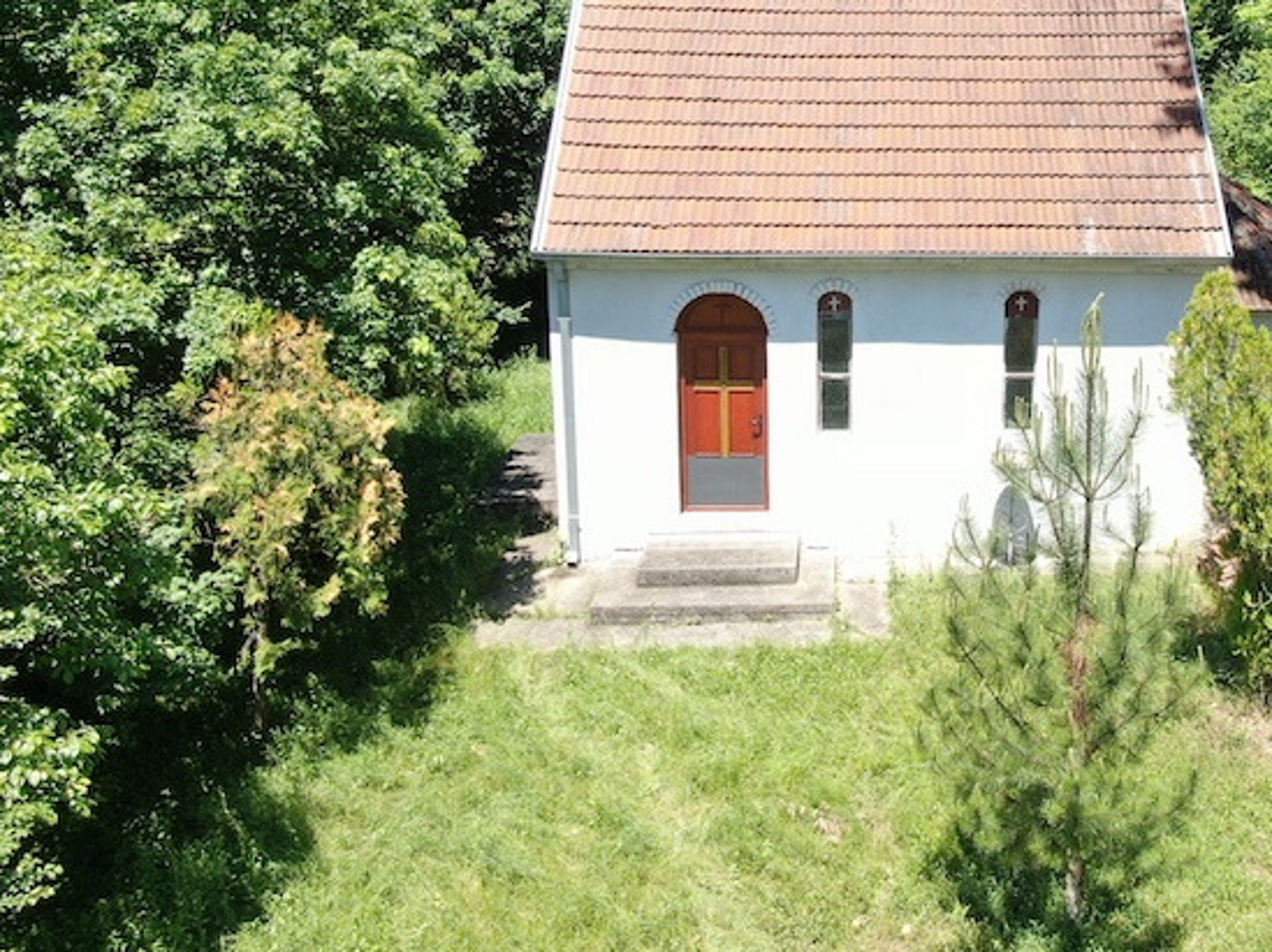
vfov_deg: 39.9
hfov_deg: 51.5
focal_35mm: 35
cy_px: 285
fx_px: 1285
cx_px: 871
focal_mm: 4.39
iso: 110
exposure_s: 1/500
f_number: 2.8
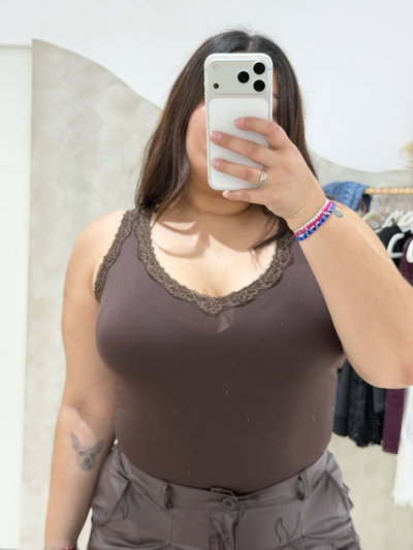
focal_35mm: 48
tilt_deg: -22.9
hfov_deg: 30.3
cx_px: 206
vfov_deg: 39.6
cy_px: 275
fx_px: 763
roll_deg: -0.9
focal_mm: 6.76
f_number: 1.78
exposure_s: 1/33
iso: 250
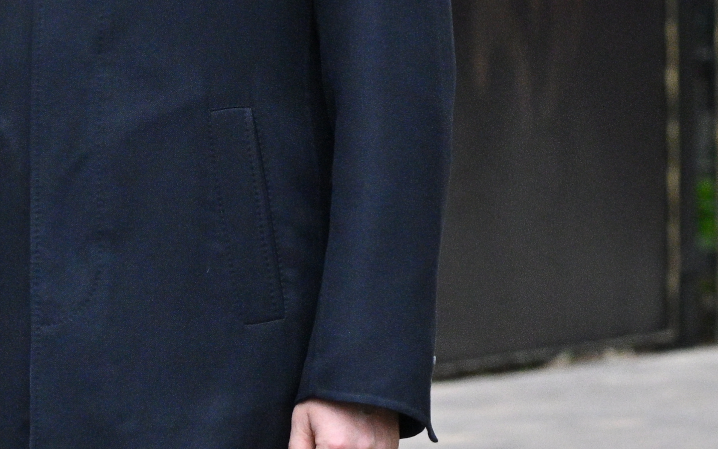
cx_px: 694
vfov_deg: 2.3
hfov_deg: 3.7
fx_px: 11192
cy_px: -263
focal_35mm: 572
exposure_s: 1/3200
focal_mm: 130
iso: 2000
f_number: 5.6
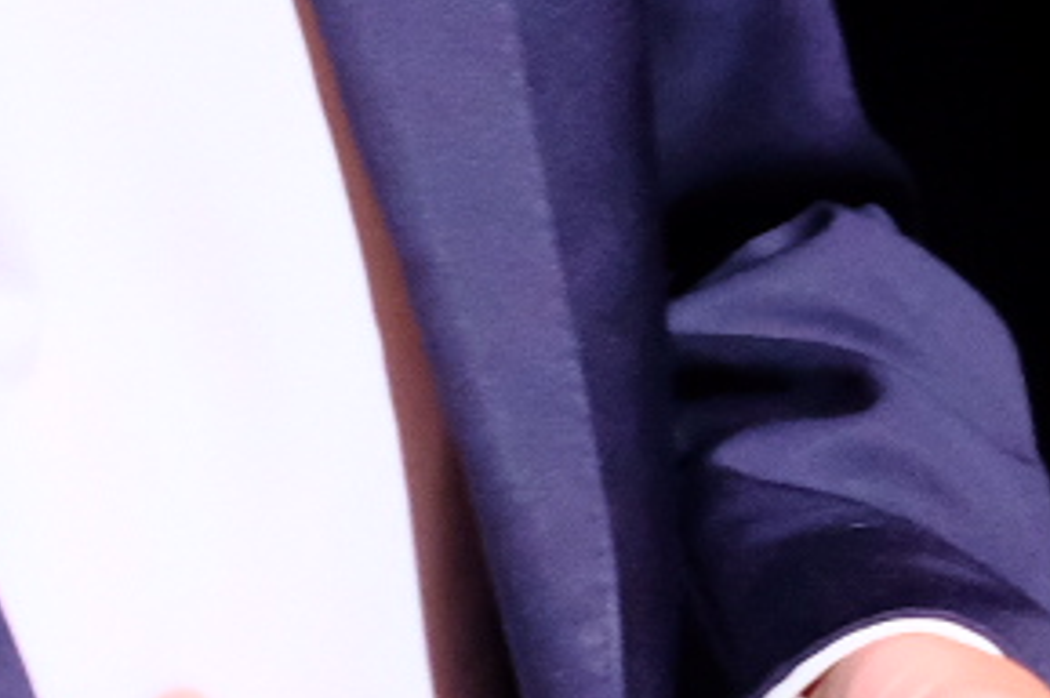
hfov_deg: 2.5
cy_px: -538
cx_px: 407
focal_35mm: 831
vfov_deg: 1.6
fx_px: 24210
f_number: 2
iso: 3200
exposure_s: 1/180
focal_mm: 90
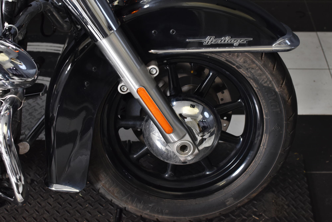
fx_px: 484
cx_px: 166
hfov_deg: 37.9
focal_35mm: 52
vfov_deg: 25.7
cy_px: 111
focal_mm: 35
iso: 800
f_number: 4.5
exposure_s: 1/160
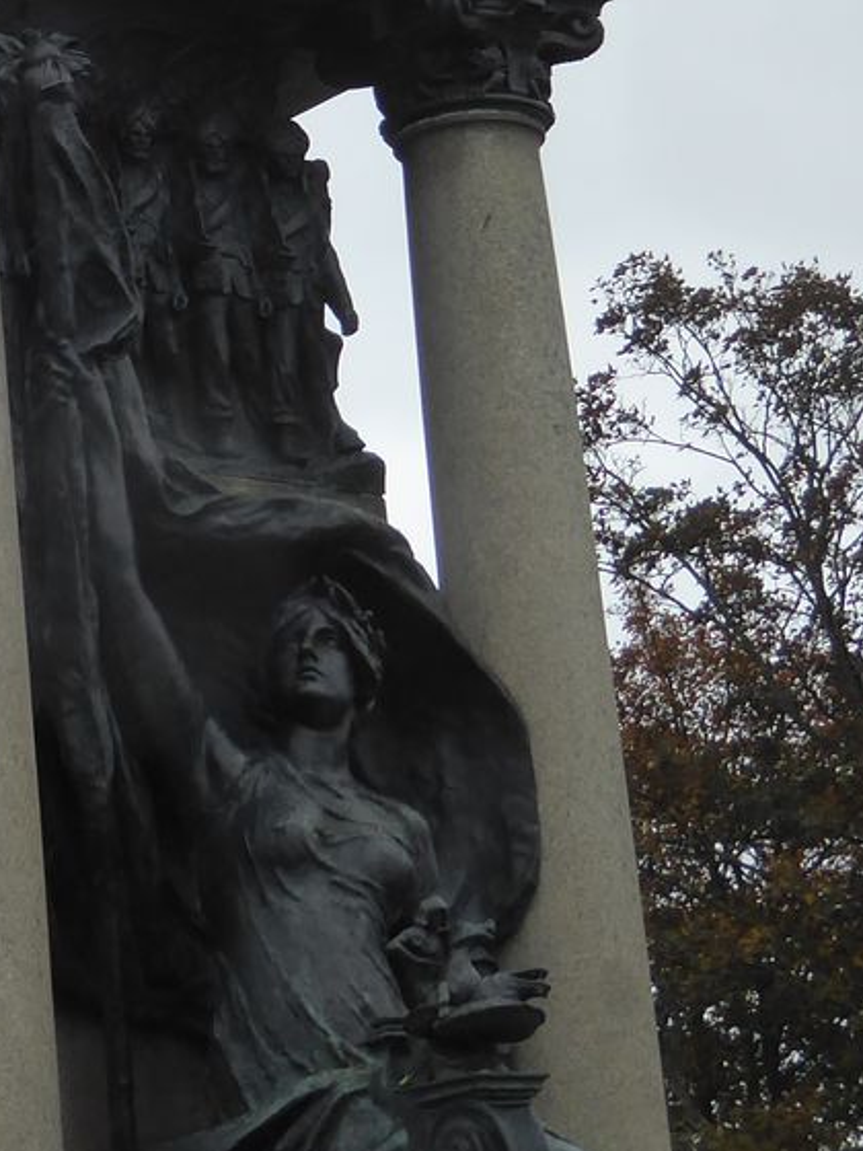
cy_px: -18
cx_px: 25
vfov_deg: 16.1
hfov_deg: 12.2
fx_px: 3989
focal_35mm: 120
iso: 125
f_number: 3.8
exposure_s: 1/125
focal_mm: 7.2
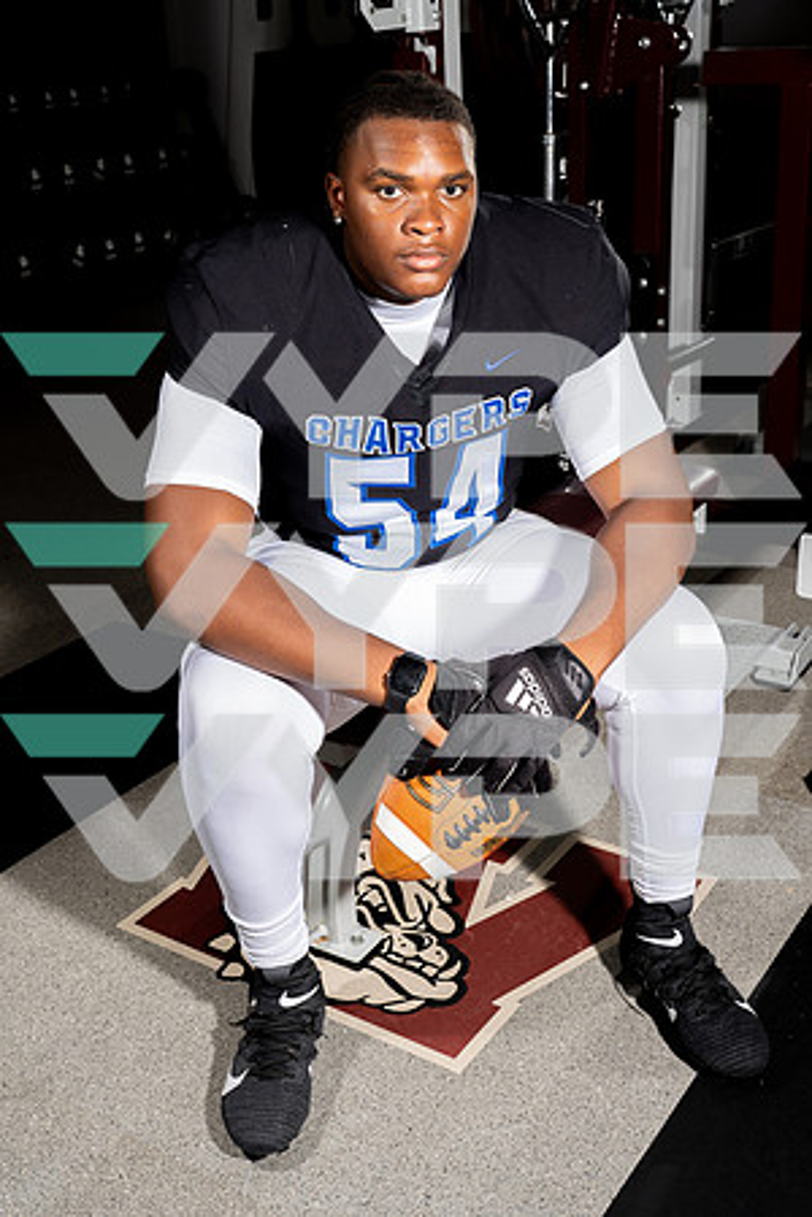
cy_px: 608
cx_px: 406
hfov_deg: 32.6
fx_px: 1387
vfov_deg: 47.4
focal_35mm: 41
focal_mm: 41
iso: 200
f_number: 7.1
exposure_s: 1/250
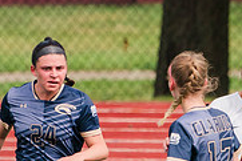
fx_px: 16549
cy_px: 114
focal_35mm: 2460
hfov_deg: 0.8
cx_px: 172
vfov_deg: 0.6
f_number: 6.3
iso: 640
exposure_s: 1/1600
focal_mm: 600
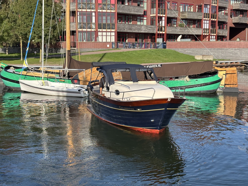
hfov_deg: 36.8
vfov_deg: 28.0
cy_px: 93
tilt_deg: -7.4
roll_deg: -0.1
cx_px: 124
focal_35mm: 52
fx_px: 373
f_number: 1.6
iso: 40
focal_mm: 5.96
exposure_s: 1/1783
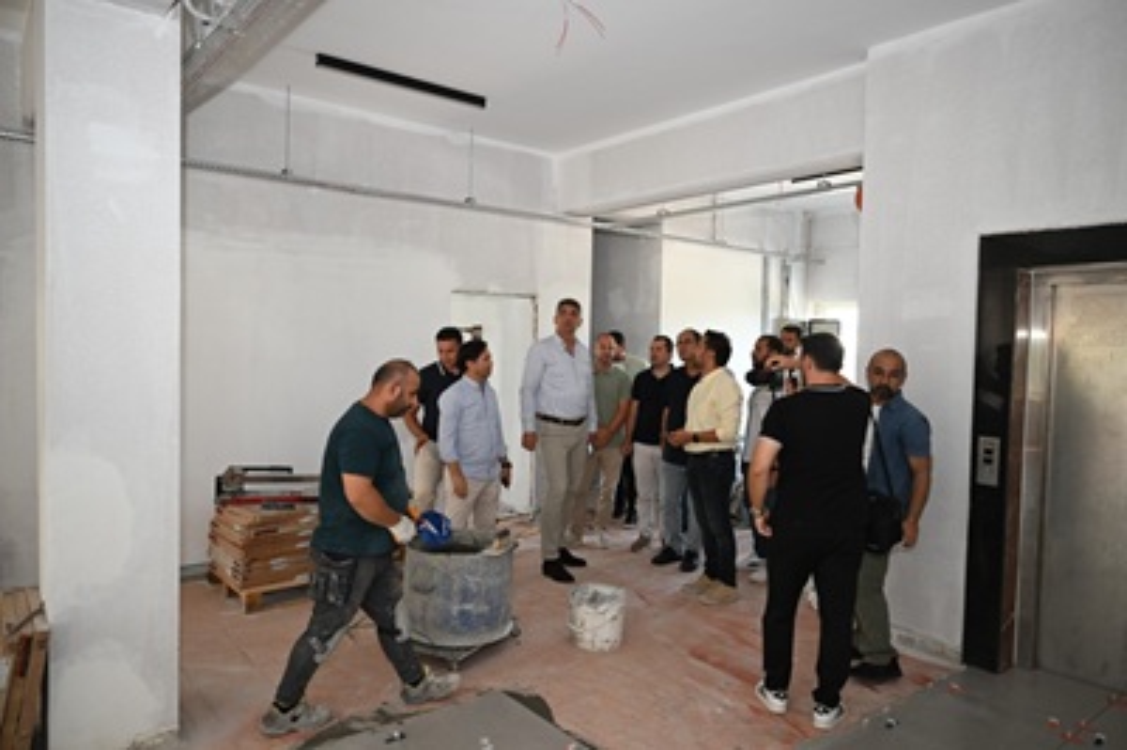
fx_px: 751
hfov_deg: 73.8
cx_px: 564
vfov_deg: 53.1
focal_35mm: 24
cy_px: 375
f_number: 2.8
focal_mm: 24
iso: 800
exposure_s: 1/200
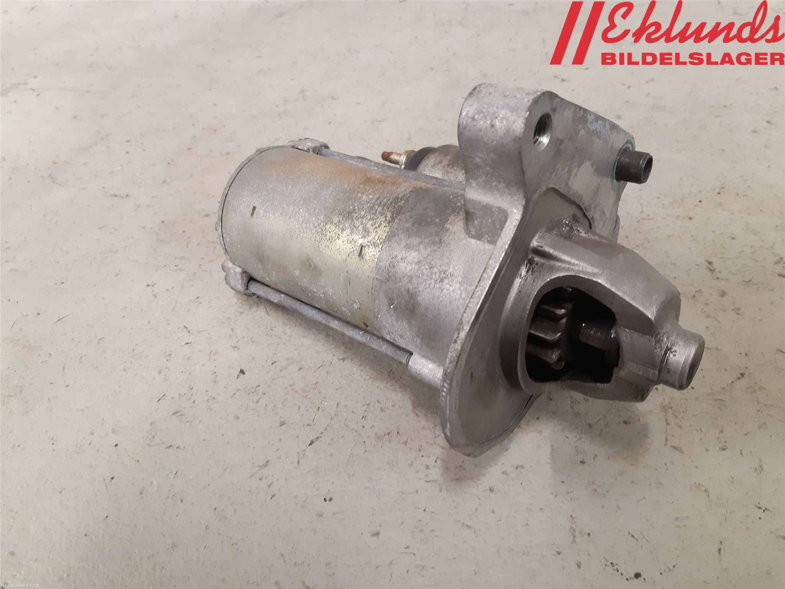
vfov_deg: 53.1
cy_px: 294
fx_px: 590
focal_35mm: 26
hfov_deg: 67.3
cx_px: 392
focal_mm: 3.93
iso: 250
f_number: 1.7
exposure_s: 1/50
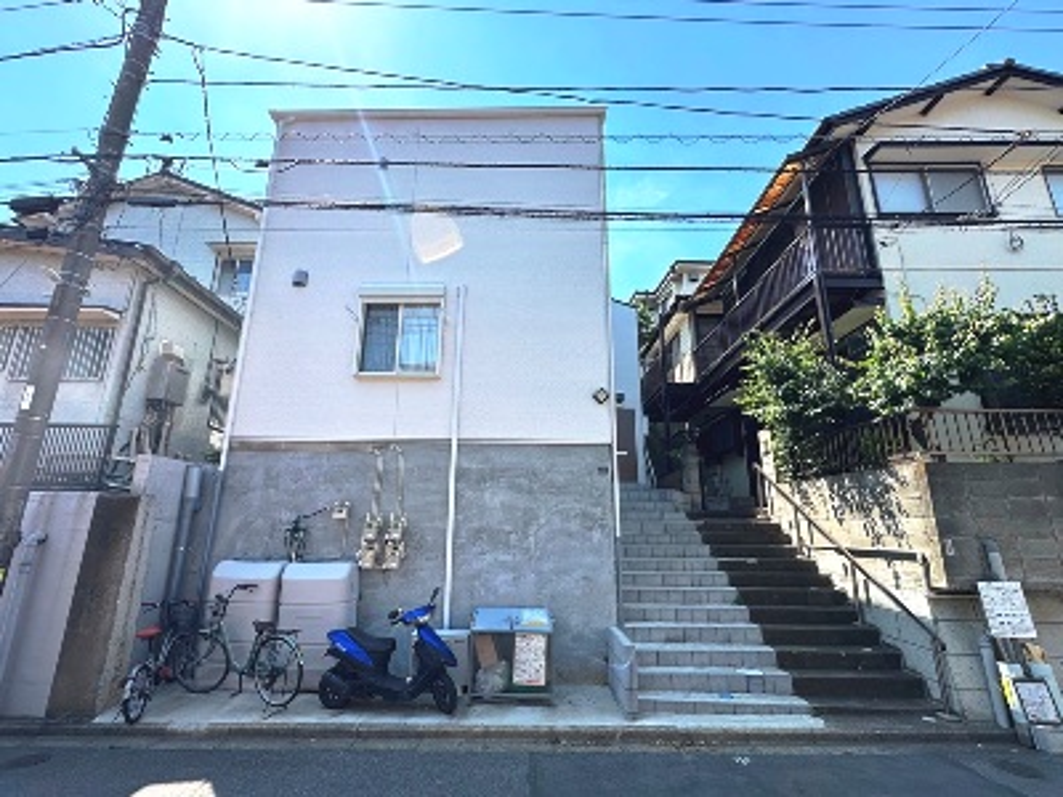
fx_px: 430
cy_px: 398
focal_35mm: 14
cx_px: 532
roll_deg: -0.1
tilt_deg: +14.0
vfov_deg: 85.7
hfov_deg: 102.1
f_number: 2.2
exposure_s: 1/1024
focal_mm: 2.22
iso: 40
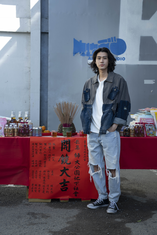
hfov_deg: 28.1
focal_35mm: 48
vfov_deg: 41.1
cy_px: 118
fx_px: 314
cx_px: 78
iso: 200
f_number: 5.6
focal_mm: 48
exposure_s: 1/200
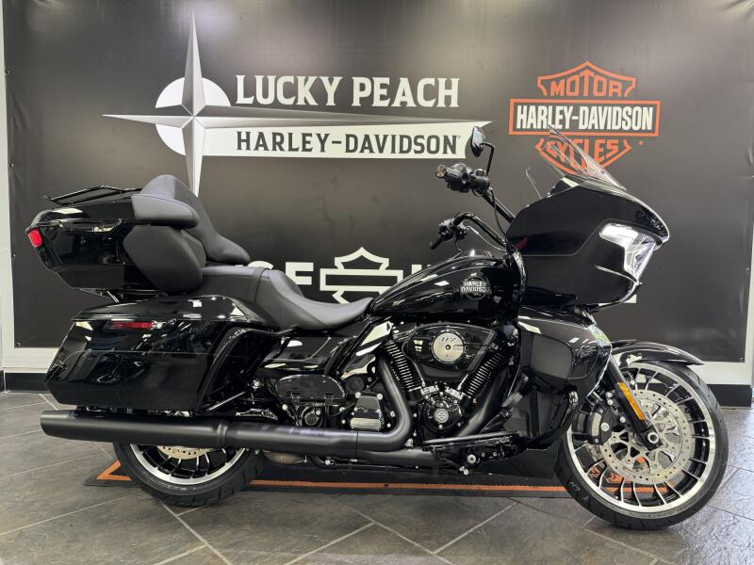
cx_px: 377
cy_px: 282
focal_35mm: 24
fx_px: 523
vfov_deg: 56.8
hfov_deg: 71.6
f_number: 1.78
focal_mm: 6.76
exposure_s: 1/60
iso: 250
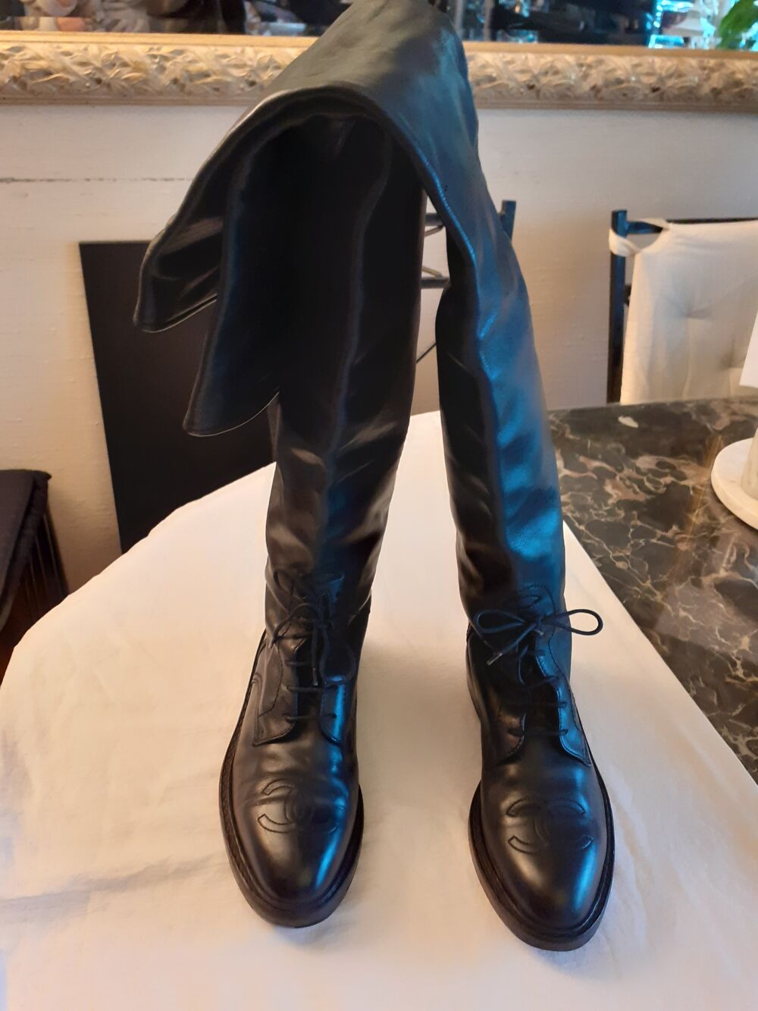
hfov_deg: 51.4
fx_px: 788
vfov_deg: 65.3
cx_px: 379
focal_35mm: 27
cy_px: 506
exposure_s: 1/33
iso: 200
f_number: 1.9
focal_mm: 3.6
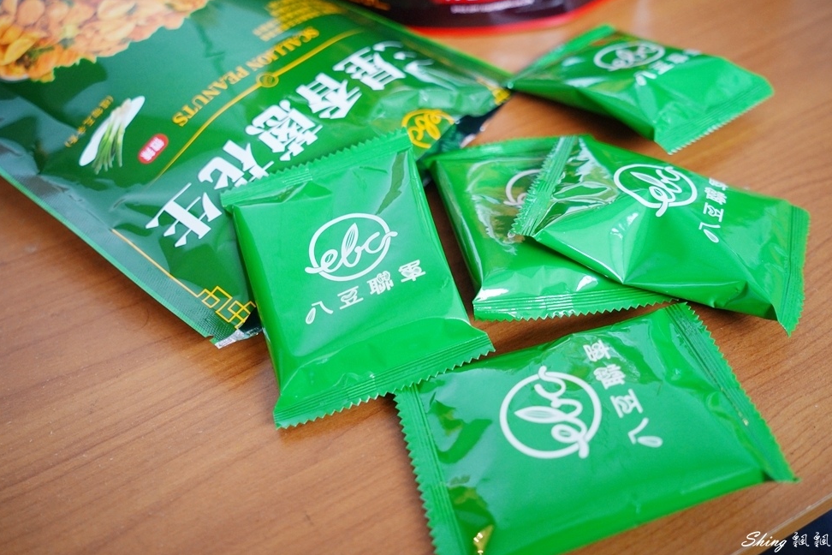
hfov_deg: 54.4
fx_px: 809
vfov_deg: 37.9
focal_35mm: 35
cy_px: 282
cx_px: 418
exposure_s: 1/30
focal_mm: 34
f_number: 4
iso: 1600
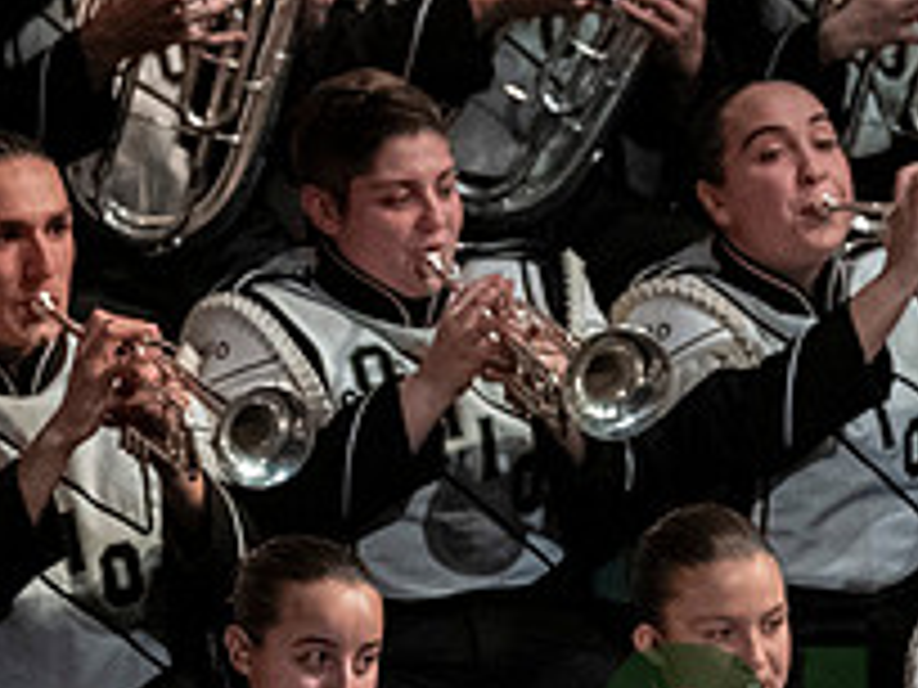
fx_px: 21693
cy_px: 854
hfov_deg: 2.4
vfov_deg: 1.8
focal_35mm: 818
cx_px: 940
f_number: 4
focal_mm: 200
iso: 3200
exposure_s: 1/500
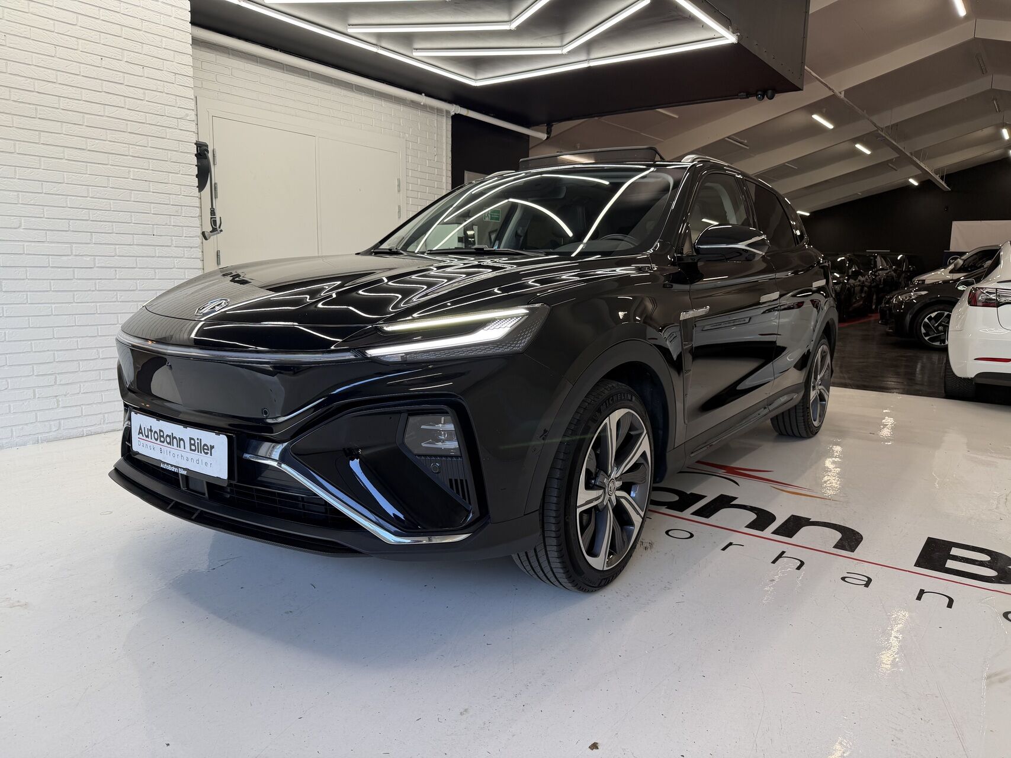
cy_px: 379
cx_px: 506
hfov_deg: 71.6
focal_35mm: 24
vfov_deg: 56.8
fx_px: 701
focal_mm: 6.76
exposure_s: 1/100
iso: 64
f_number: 1.78
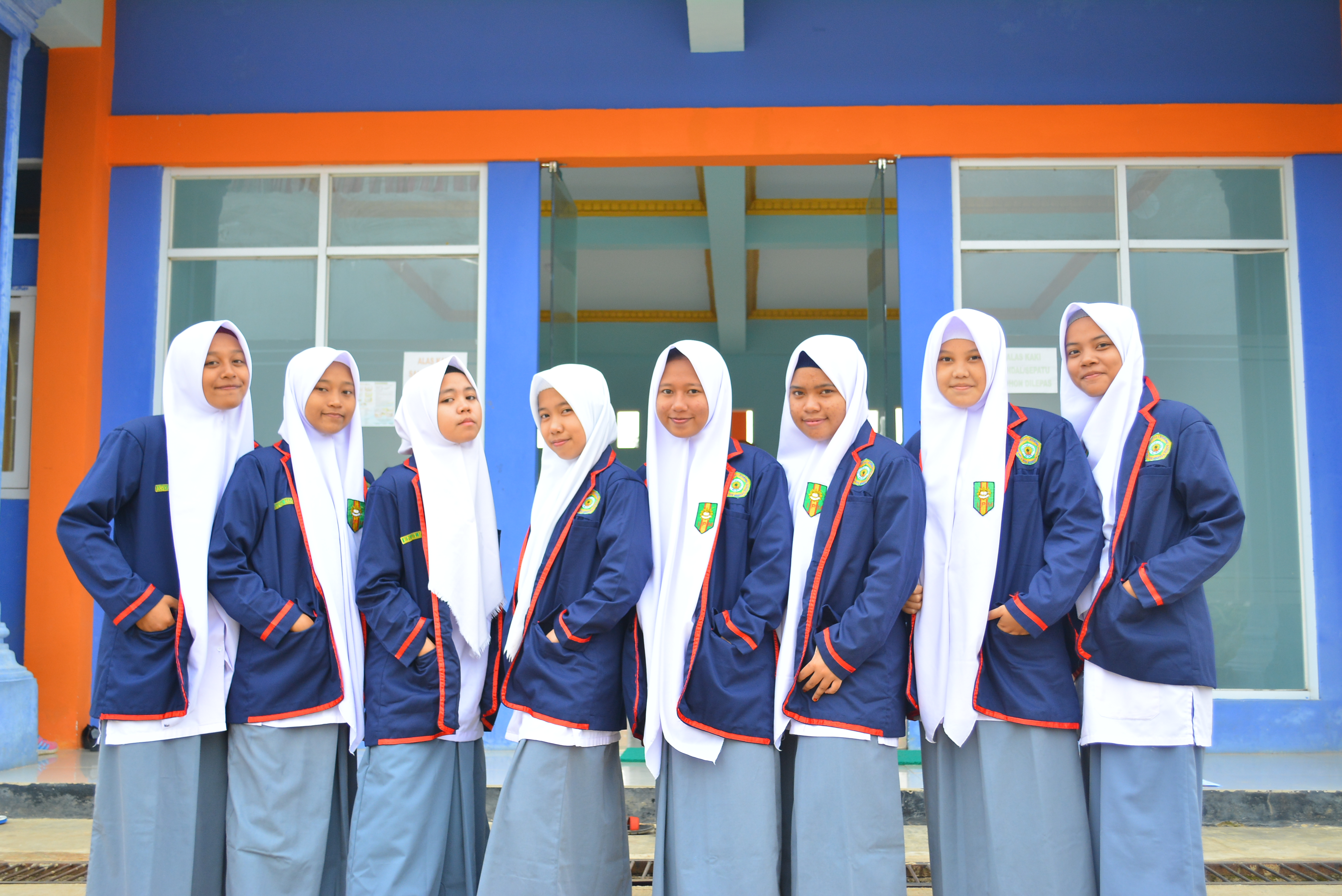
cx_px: 671
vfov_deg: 31.9
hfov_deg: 46.4
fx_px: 1566
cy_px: 448
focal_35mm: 42
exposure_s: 1/250
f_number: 4.5
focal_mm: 28
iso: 400
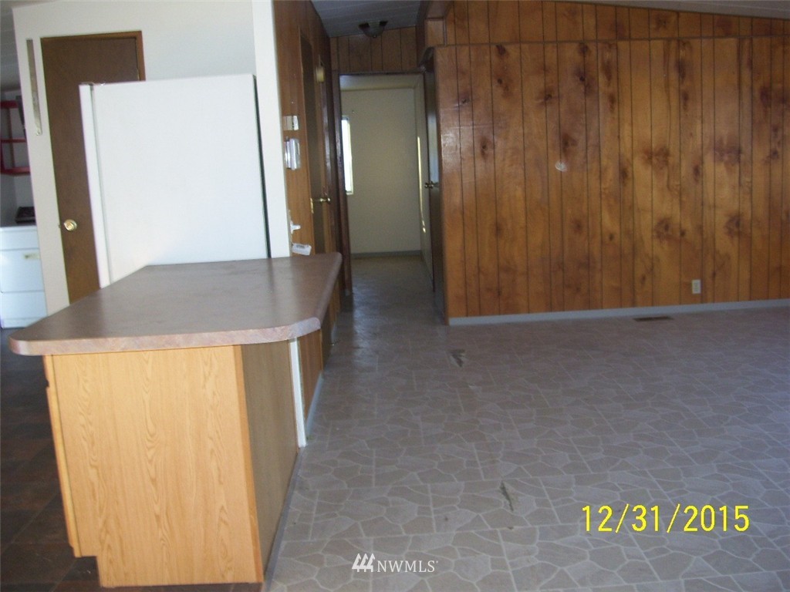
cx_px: 395
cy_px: 296
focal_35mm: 36
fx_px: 822
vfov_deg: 39.7
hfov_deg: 51.4
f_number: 2.7
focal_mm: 6
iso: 125
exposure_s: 1/60
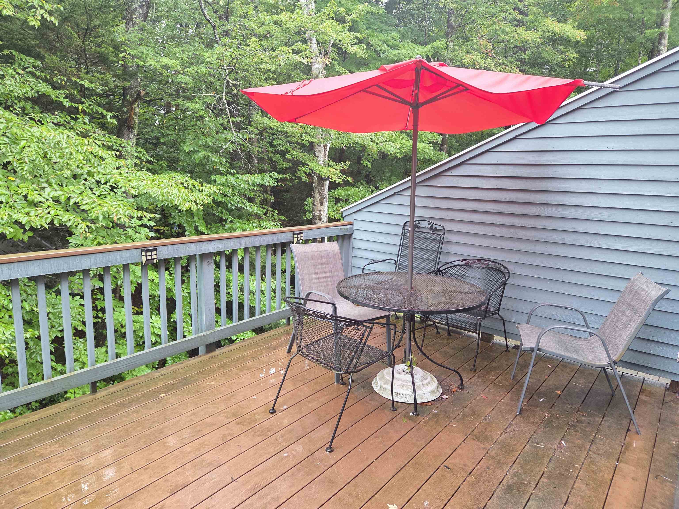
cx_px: 340
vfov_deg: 58.9
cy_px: 254
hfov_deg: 73.9
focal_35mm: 23
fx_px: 451
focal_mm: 5.4
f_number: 1.8
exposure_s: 1/120
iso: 200
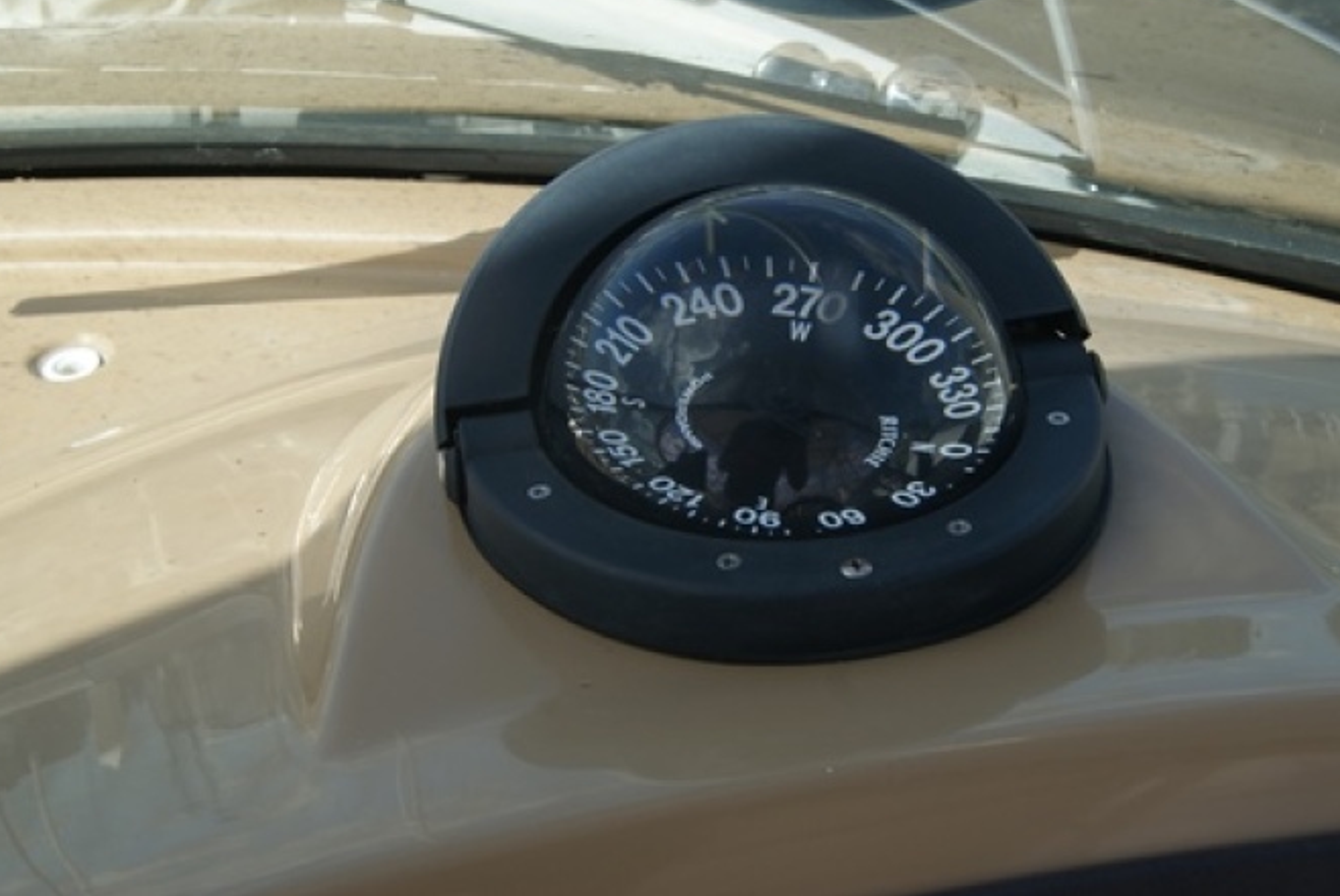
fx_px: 1826
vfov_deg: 27.4
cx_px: 755
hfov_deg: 40.2
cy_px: 291
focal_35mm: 49
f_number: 11
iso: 100
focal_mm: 24
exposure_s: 1/80
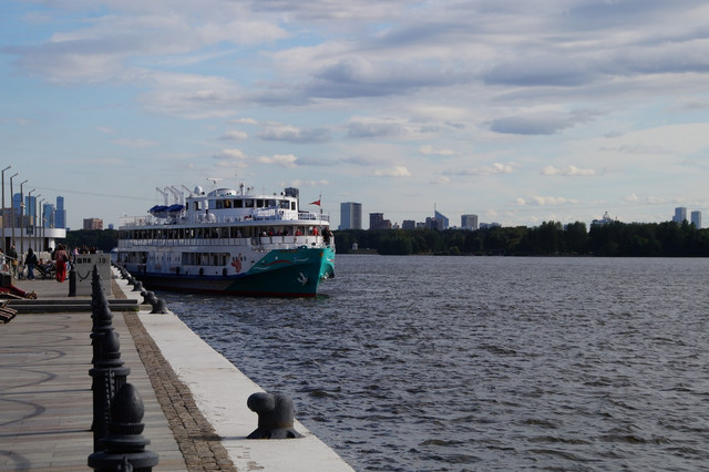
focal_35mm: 90
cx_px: 354
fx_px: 1772
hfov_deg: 22.6
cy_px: 236
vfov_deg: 15.2
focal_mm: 60
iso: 100
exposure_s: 1/200
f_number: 11
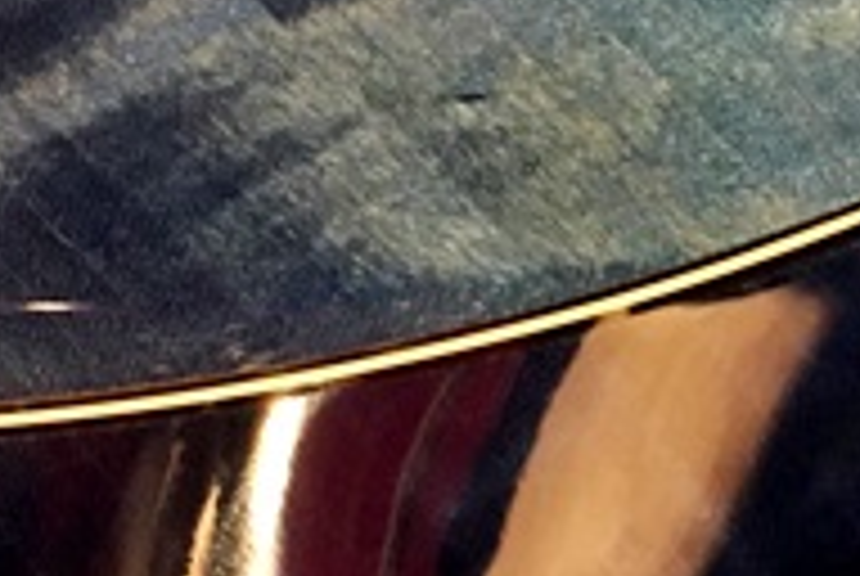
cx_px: -842
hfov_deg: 14.2
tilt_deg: -44.2
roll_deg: +6.0
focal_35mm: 121
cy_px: 76
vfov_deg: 11.3
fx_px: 2895
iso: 160
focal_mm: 4.15
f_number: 2.2
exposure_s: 1/30
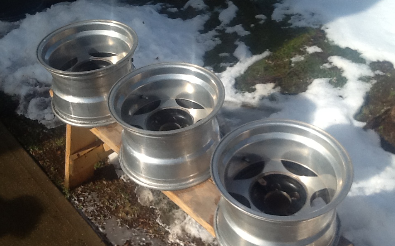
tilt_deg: -38.0
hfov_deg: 42.7
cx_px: 198
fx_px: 506
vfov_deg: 27.4
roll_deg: +0.9
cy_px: 115
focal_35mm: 47
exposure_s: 1/923
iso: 40
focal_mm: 2.03
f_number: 2.4
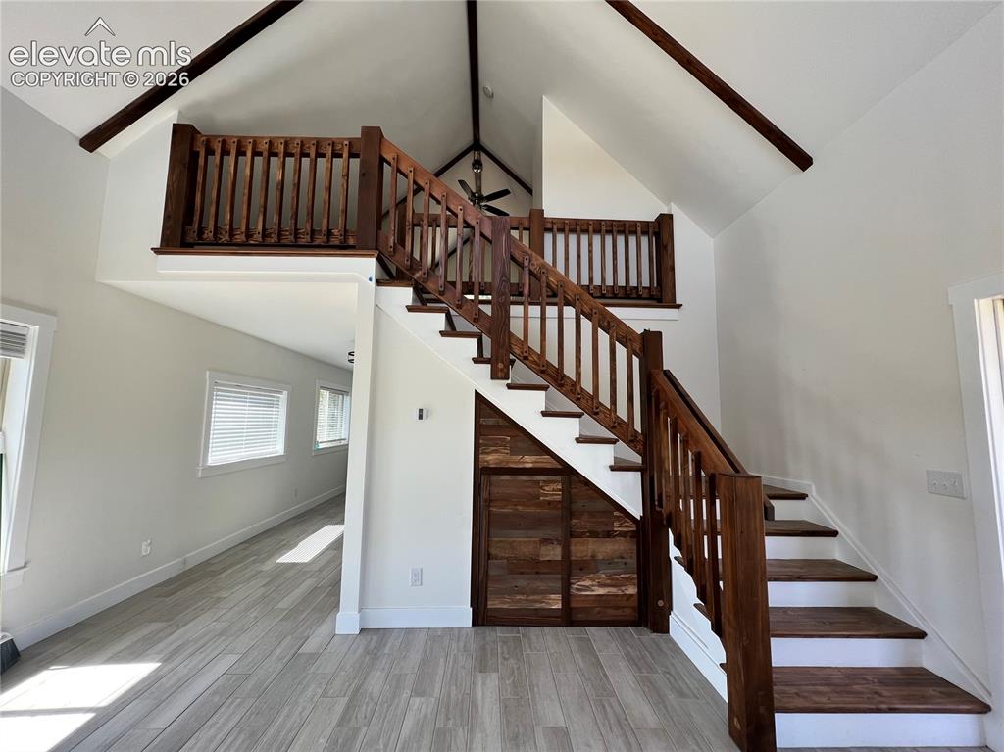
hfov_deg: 106.2
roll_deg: -1.0
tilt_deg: +5.5
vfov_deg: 89.9
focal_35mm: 13
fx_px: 377
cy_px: 376
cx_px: 502
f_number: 1.8
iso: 50
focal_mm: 1.57
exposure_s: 1/99
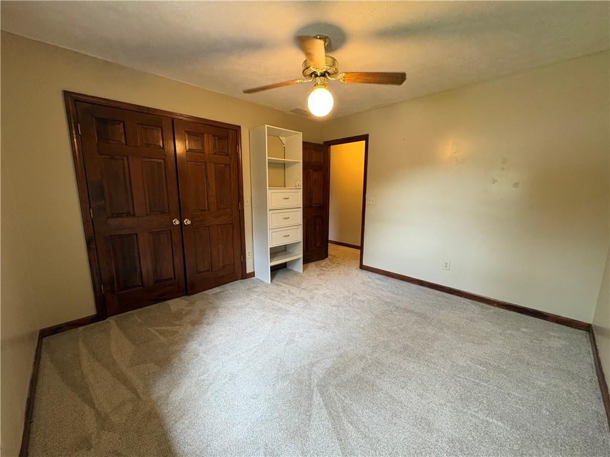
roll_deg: +0.0
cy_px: 228
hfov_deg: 102.1
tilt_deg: -8.9
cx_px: 305
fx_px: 247
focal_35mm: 14
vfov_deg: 85.7
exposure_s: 1/60
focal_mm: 2.22
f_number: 2.2
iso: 400
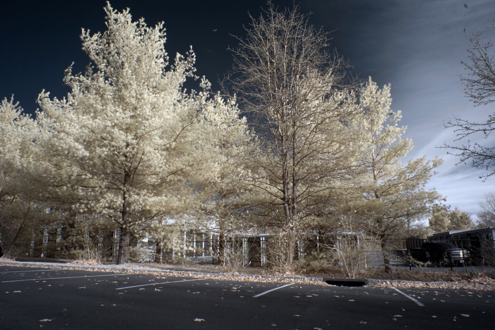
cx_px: 248
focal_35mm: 28
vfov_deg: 46.4
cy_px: 165
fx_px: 385
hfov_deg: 65.5
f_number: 5.6
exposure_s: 1/320
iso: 100
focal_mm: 28
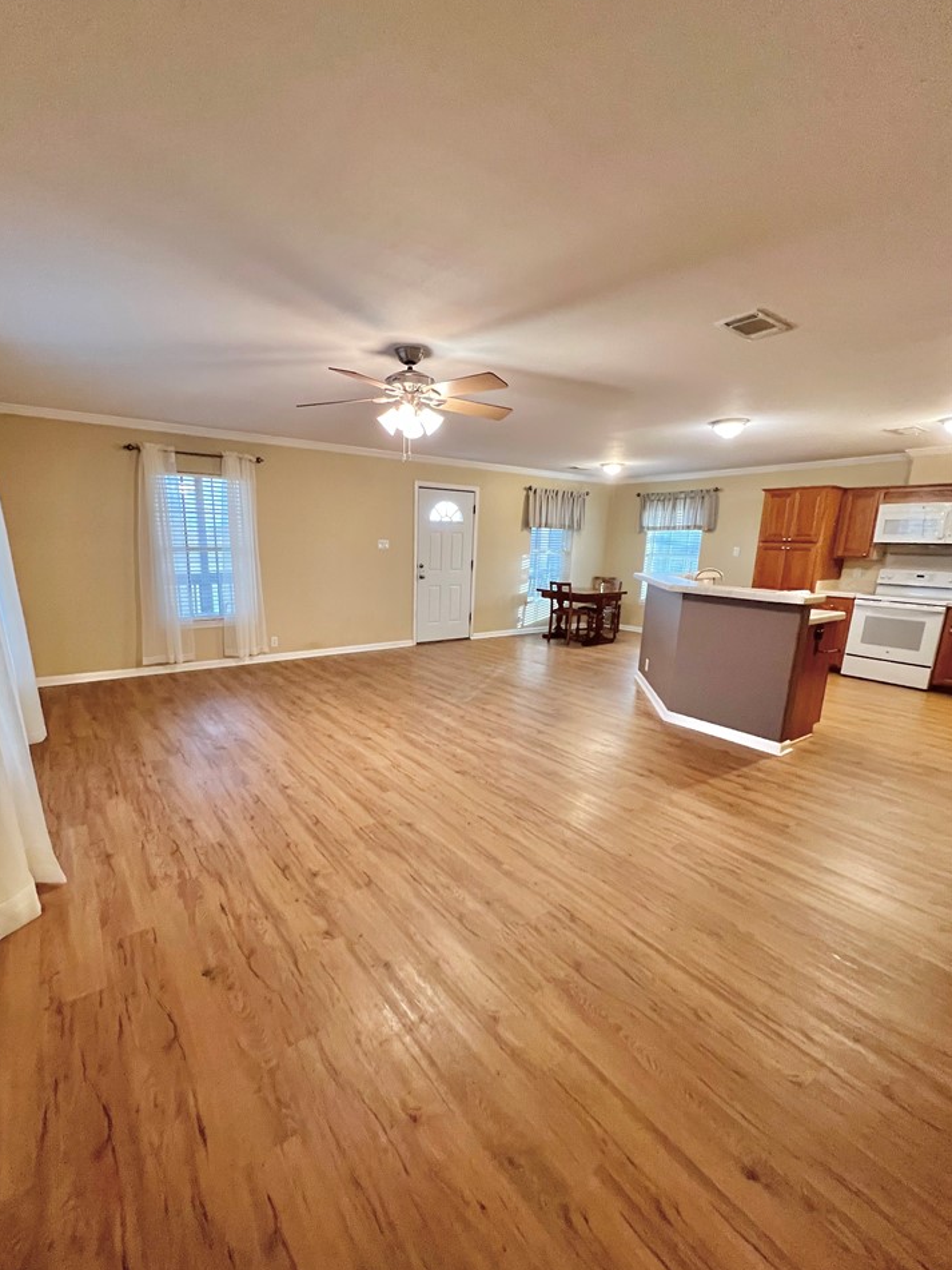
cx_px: 442
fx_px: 513
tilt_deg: -13.4
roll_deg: -2.6
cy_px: 664
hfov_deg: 85.5
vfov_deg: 102.0
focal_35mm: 14
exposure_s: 1/60
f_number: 1.8
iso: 500
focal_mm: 1.57
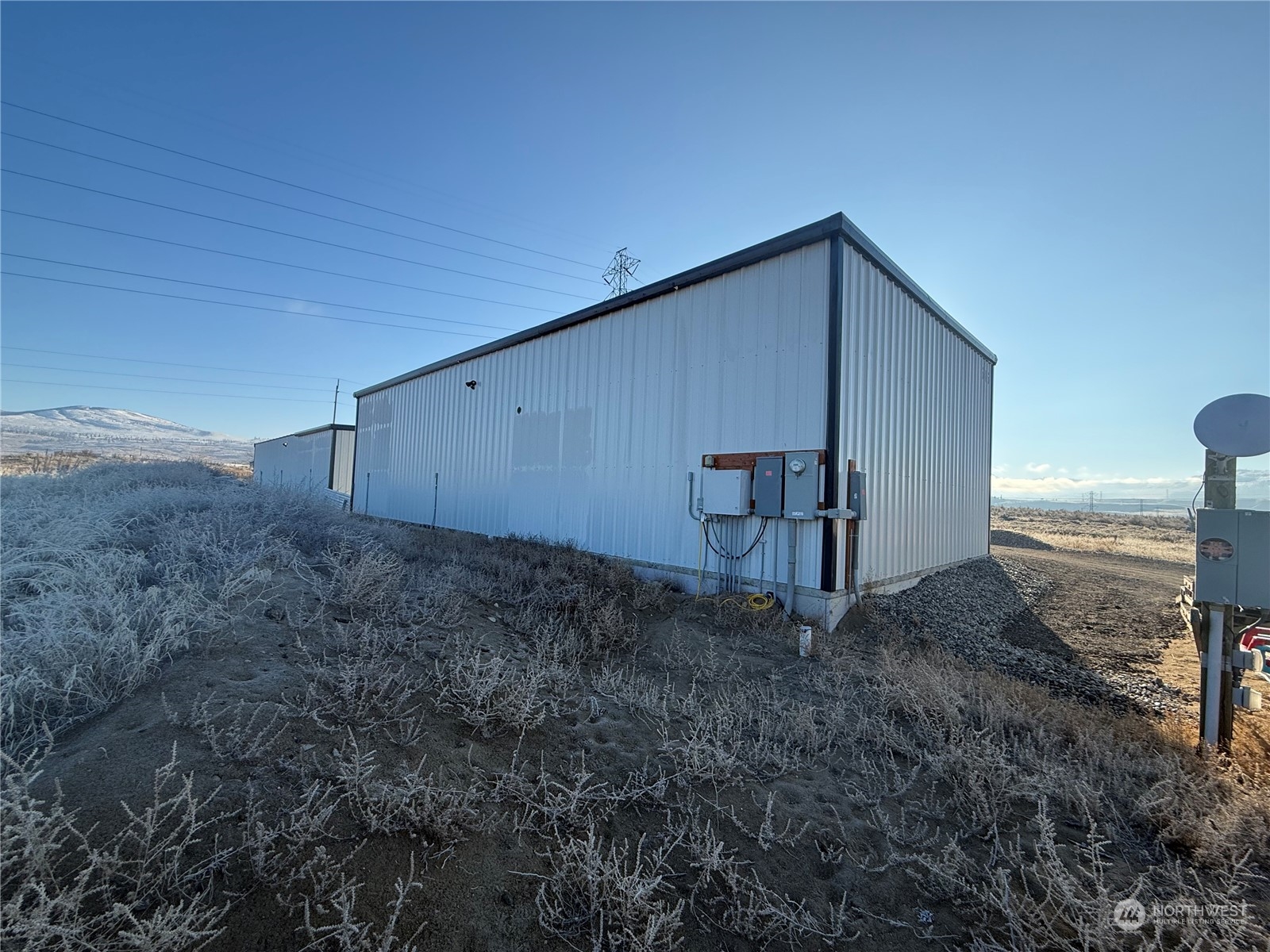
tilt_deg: +2.7
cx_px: 635
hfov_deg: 102.1
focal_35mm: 14
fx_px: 514
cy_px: 476
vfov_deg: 85.7
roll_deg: -2.2
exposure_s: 1/1017
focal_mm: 2.22
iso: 50
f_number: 2.2
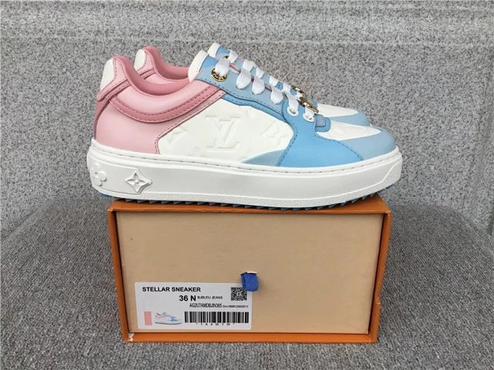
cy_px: 185
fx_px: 442
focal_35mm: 31
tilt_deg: -20.8
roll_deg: -0.9
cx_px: 247
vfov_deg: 45.4
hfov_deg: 58.4
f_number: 2.4
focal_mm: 3.3
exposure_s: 1/100
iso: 25
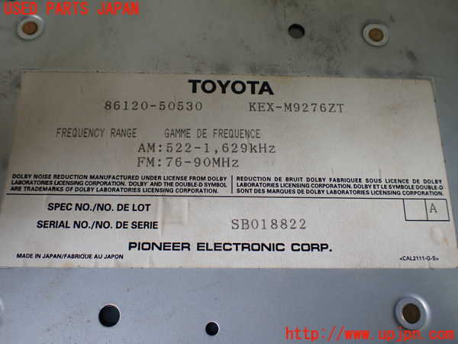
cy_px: 172
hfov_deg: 60.0
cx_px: 229
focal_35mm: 30
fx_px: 397
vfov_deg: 46.8
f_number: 2.3
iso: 200
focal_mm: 5.4
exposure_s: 1/125
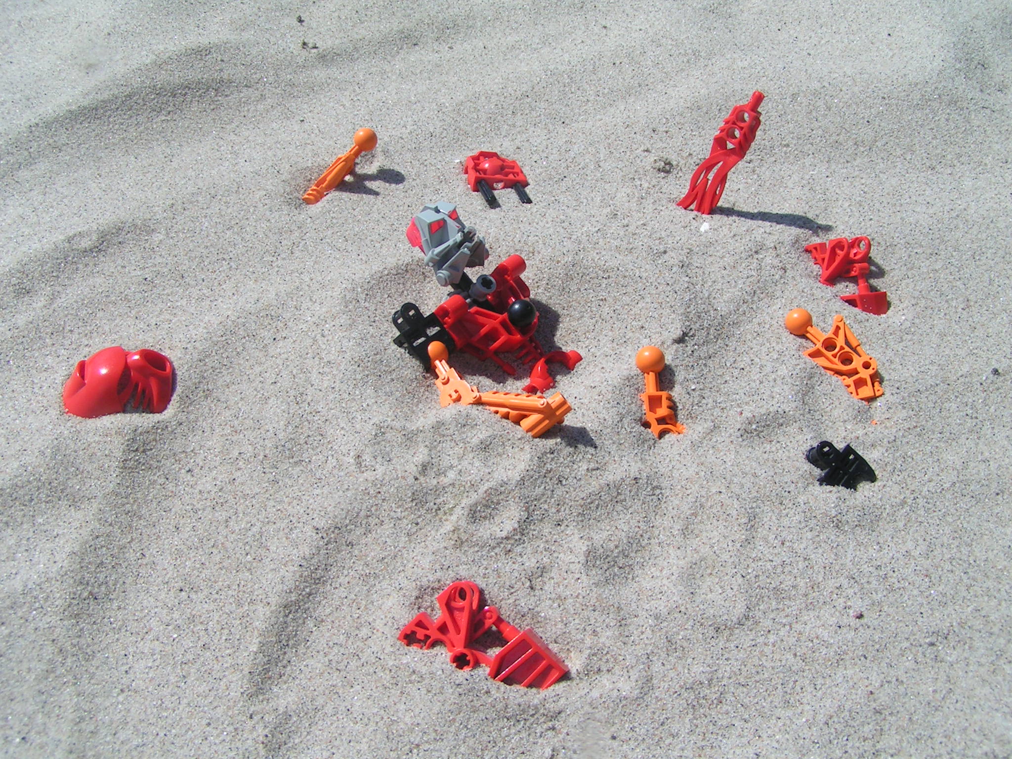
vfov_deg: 37.7
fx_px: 1111
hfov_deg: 49.0
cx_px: 506
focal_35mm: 38
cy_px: 380
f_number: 5.6
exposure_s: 1/640
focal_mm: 5.8
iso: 50
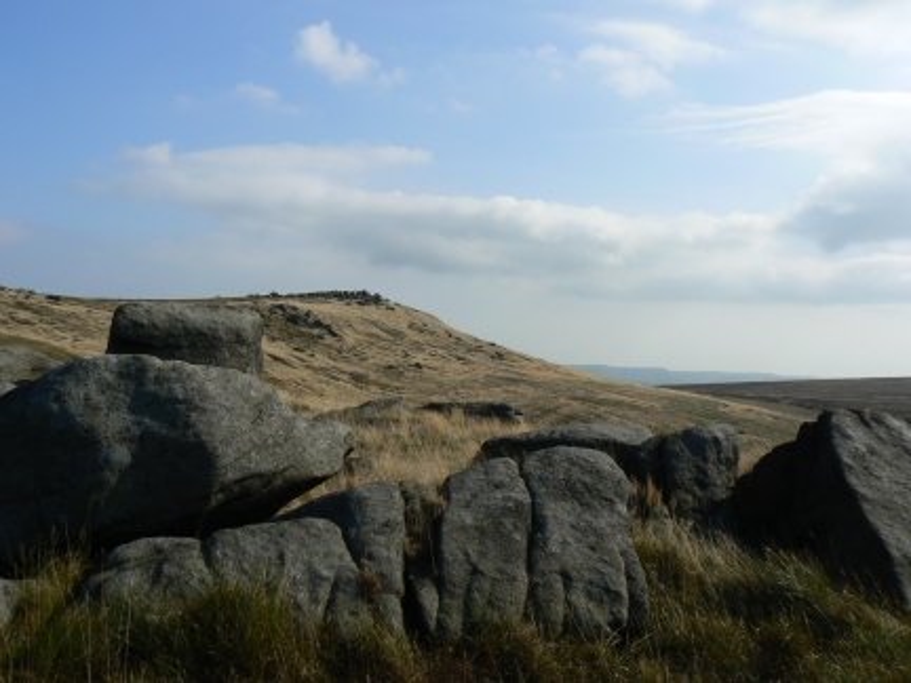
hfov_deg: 51.4
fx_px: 947
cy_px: 342
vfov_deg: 39.7
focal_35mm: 36
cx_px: 456
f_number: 8
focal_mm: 6
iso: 80
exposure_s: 1/500
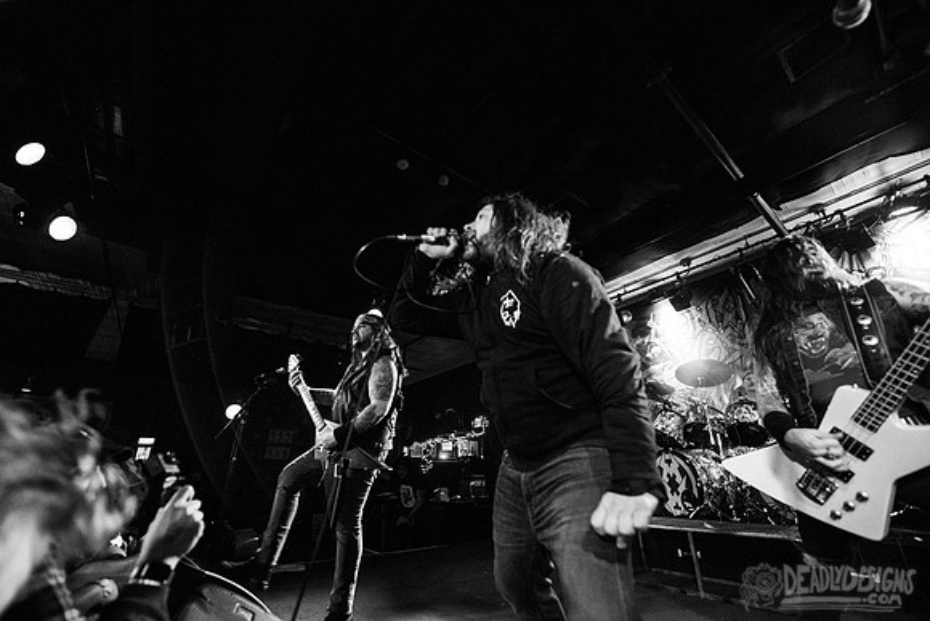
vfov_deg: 81.2
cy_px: 310
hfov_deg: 104.2
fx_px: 362
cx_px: 465
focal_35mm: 14
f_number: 3.2
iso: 3200
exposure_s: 1/125
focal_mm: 14
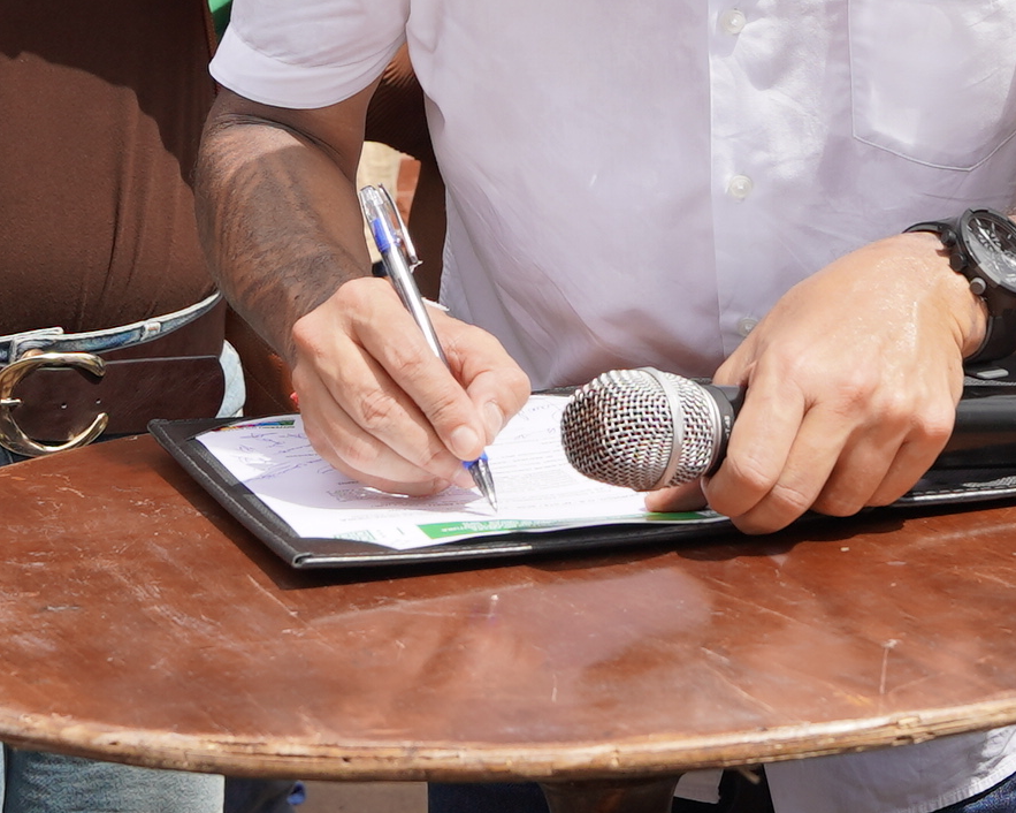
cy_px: -290
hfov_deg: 16.7
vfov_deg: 12.9
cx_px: 458
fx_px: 3457
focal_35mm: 115
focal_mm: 24
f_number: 4.5
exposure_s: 1/800
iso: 100
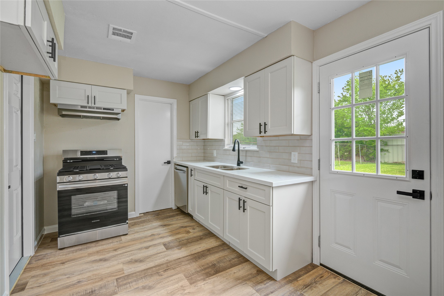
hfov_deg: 96.7
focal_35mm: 16
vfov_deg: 73.7
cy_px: 148
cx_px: 222
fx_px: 197
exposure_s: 1/5
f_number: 8
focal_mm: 16
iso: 320
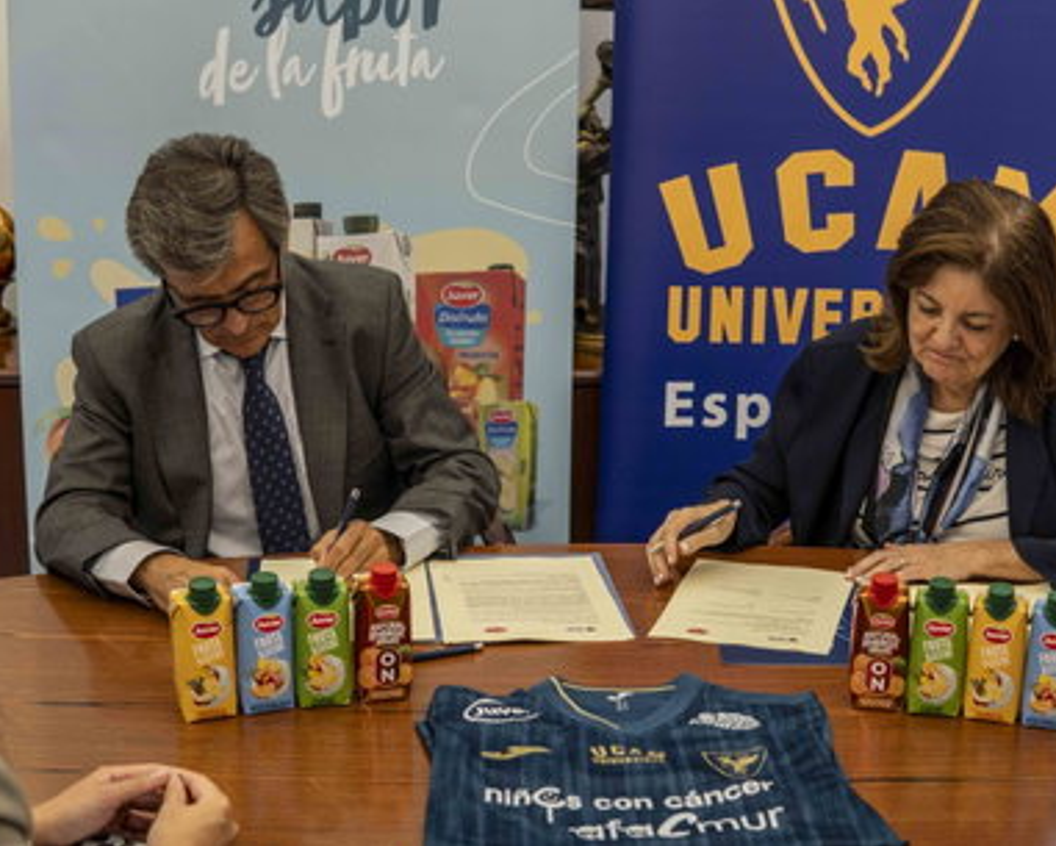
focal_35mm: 51
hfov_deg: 36.5
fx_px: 1594
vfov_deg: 29.7
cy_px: 423
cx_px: 629
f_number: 3.2
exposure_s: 1/100
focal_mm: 30
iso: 640
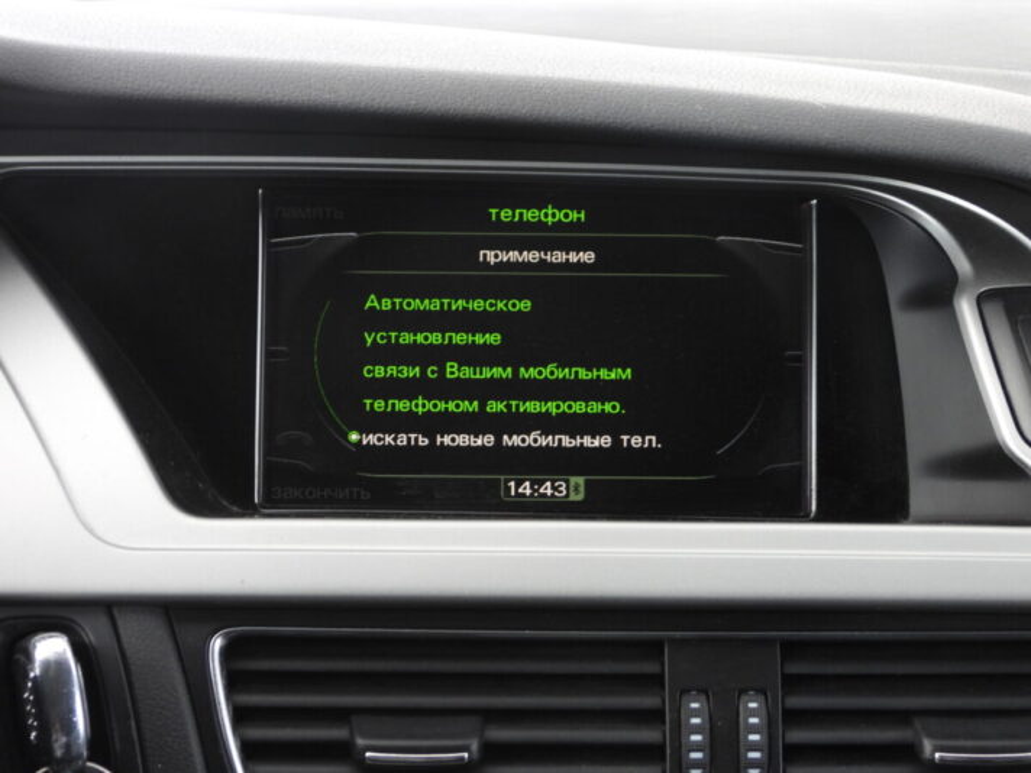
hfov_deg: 18.7
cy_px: 386
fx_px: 3127
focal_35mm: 105
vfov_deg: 14.1
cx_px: 516
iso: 250
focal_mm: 18.9
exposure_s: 1/60
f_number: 4
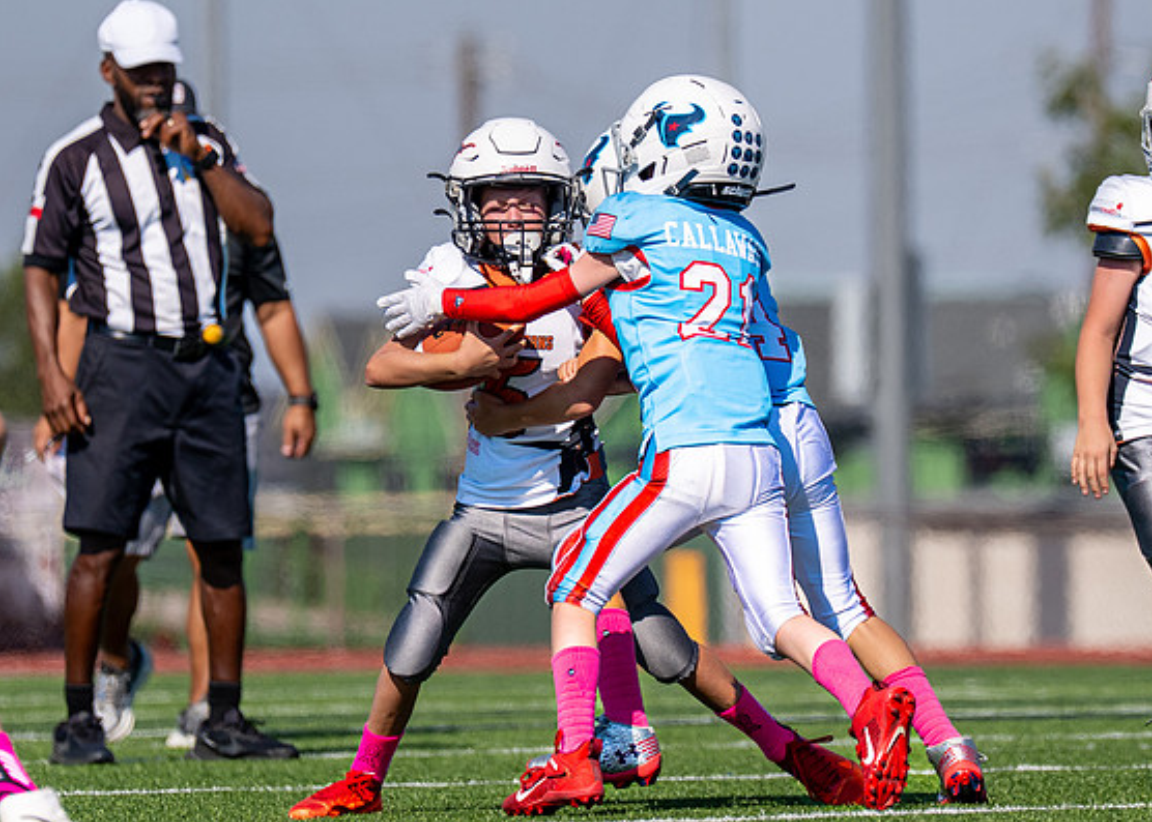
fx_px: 17567
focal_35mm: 537
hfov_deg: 3.8
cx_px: 693
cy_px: 394
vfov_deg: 2.7
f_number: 2.8
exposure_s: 1/3200
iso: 100
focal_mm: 200
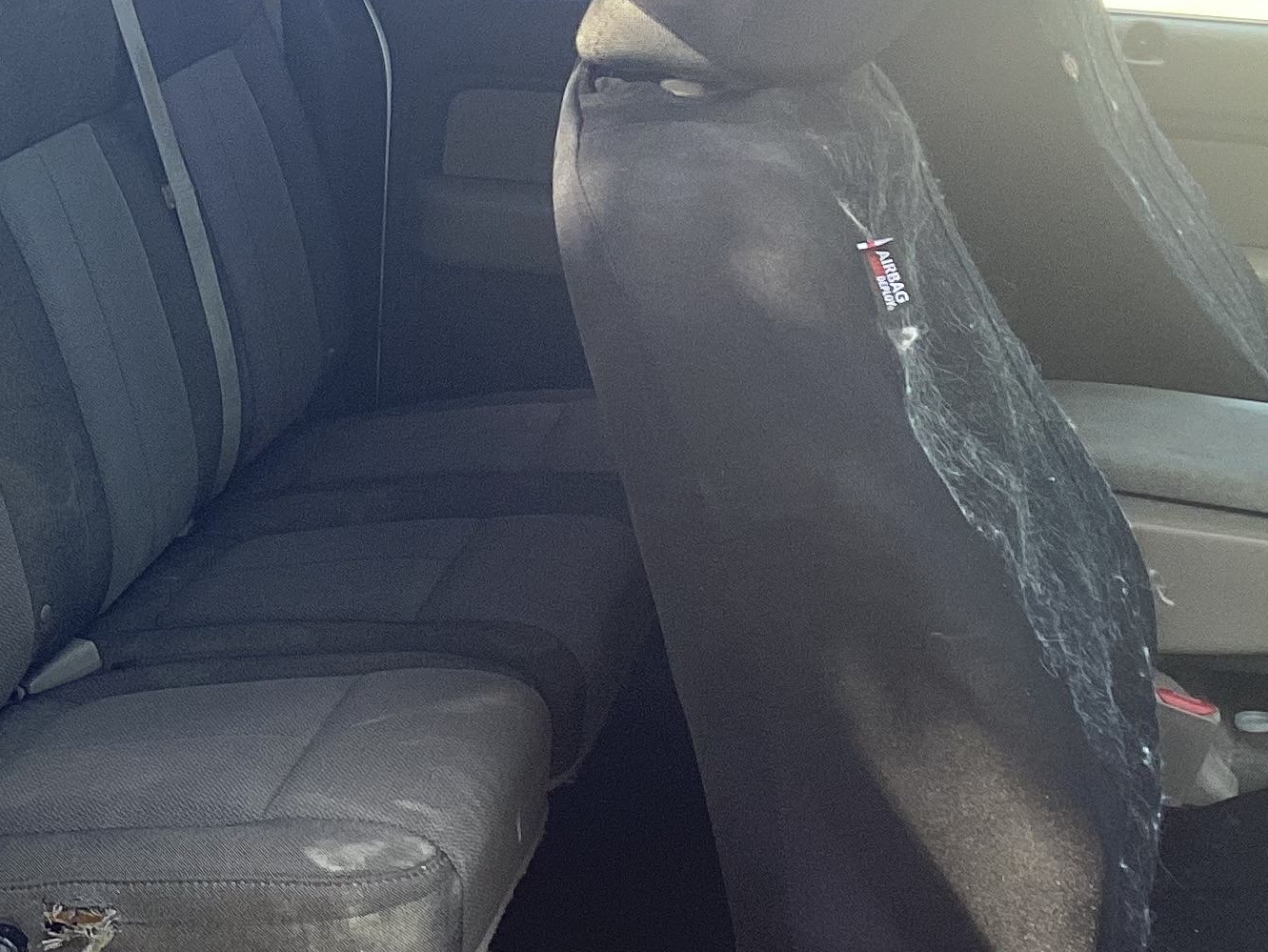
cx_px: -238
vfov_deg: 19.4
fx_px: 2785
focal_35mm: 76
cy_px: 437
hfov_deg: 23.5
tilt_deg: -12.3
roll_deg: -2.0
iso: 40
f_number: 2.4
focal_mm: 3.3
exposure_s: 1/120
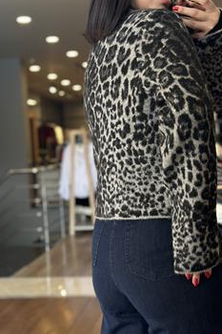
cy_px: 158
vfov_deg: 33.9
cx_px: 111
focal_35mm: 59
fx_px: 546
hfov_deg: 23.0
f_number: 1.78
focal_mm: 6.86
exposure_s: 1/130
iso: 125
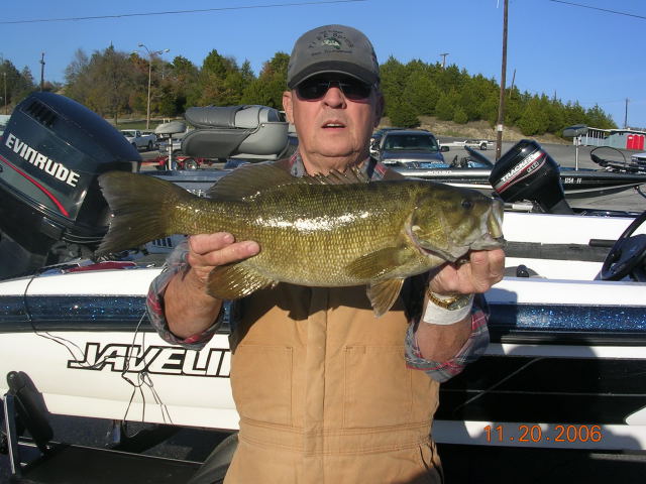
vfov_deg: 37.7
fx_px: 709
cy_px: 242
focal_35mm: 38
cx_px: 323
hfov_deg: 49.0
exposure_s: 1/433
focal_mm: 5.8
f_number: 5.6
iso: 50
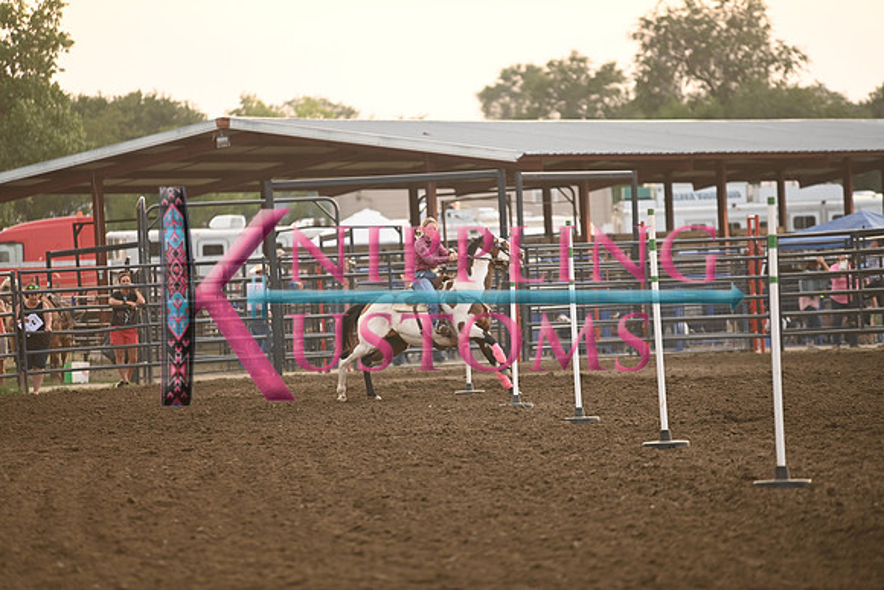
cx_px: 442
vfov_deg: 6.9
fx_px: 4912
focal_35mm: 200
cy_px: 295
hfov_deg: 10.3
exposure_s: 1/320
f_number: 2.8
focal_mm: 200
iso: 800
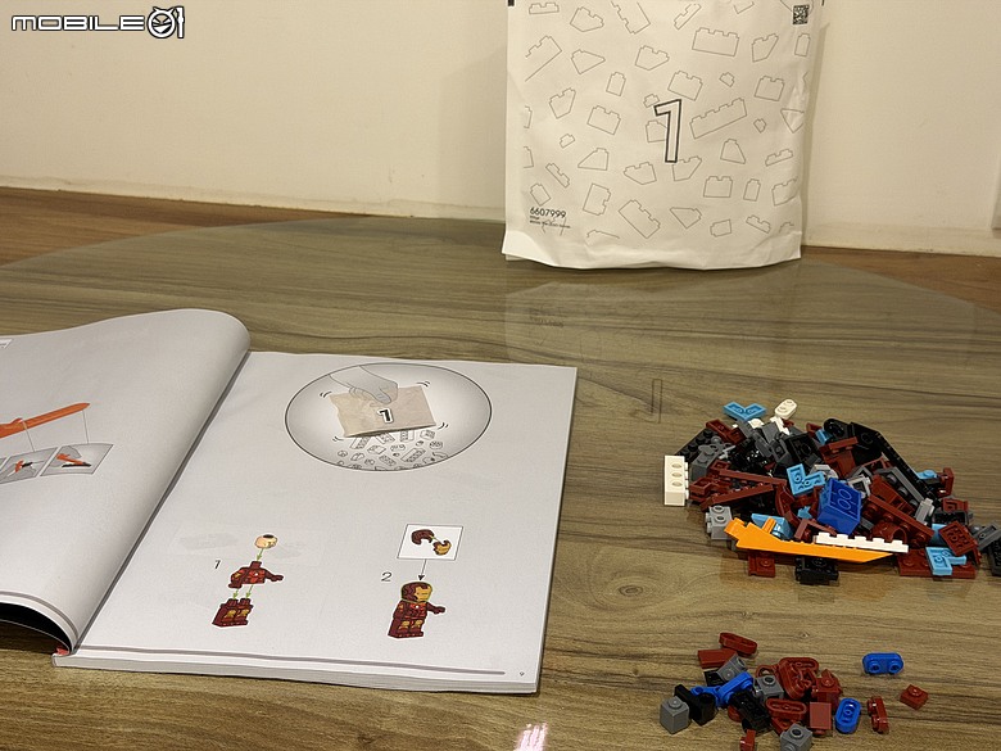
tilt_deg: -29.7
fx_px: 1388
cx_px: 500
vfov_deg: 30.3
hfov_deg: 39.7
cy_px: 376
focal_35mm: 48
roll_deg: +1.0
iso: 250
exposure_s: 1/60
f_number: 1.78
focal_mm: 6.76
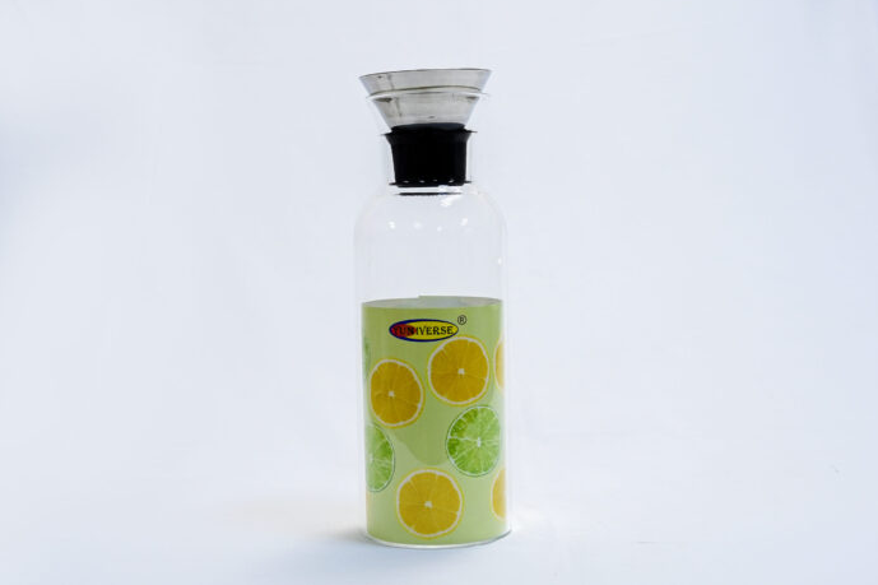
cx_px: 435
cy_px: 289
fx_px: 1414
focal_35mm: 58
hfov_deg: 34.5
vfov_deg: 23.4
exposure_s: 1/125
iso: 3200
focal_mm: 57
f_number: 13
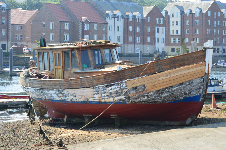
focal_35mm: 90
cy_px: 75
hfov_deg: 22.6
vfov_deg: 15.2
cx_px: 113
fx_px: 565
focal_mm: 60
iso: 200
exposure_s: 1/160
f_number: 9
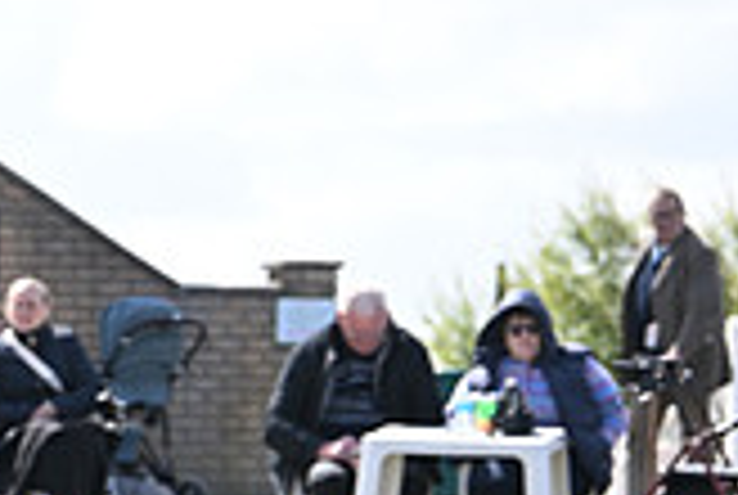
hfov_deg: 5.0
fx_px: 8400
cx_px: -495
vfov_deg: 3.4
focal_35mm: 409
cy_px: 713
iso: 400
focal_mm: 116
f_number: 5.6
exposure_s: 1/1000
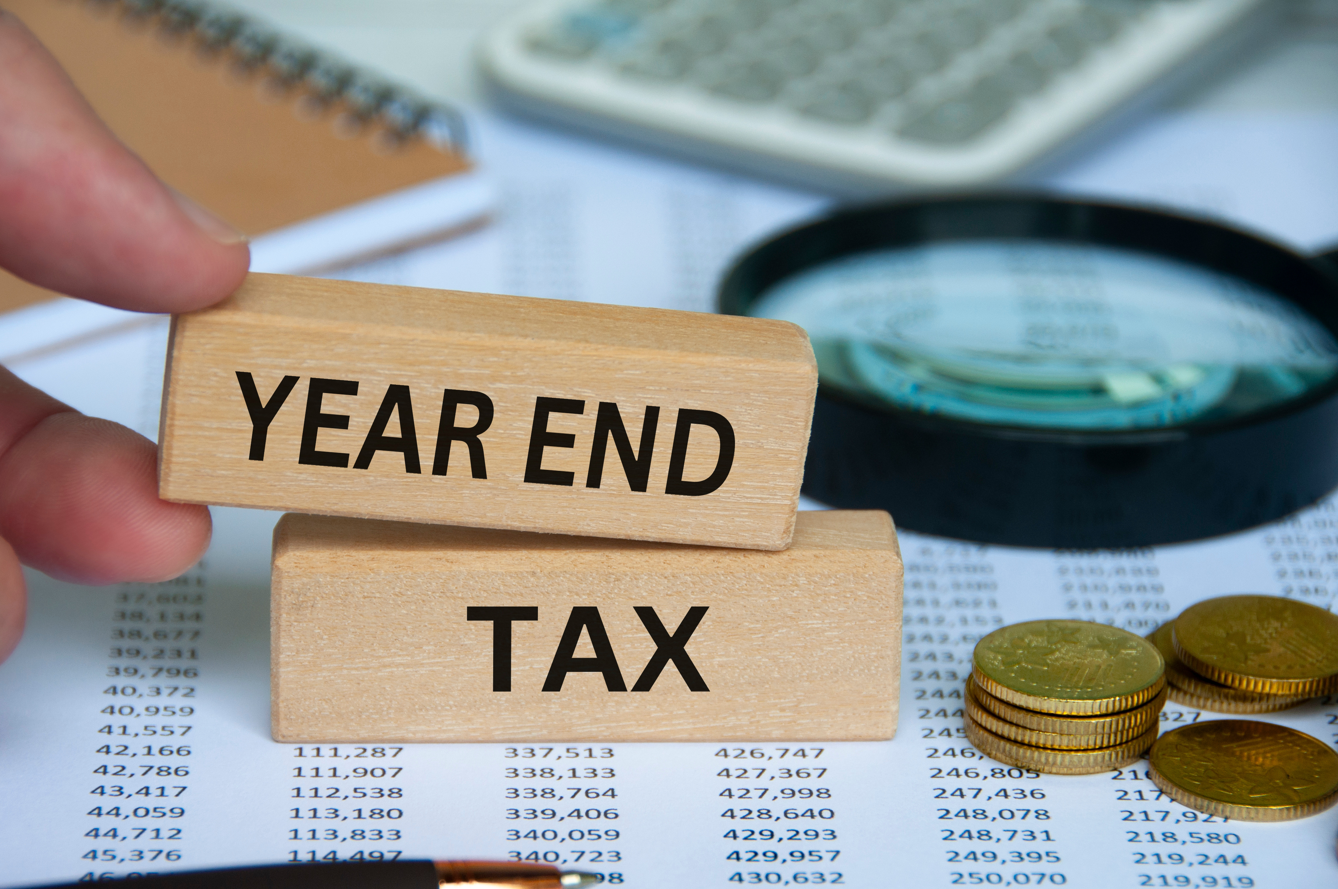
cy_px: 470
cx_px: 632
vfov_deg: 8.1
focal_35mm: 169
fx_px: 6257
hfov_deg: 12.2
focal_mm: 105
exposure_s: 1/200
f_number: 8
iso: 200
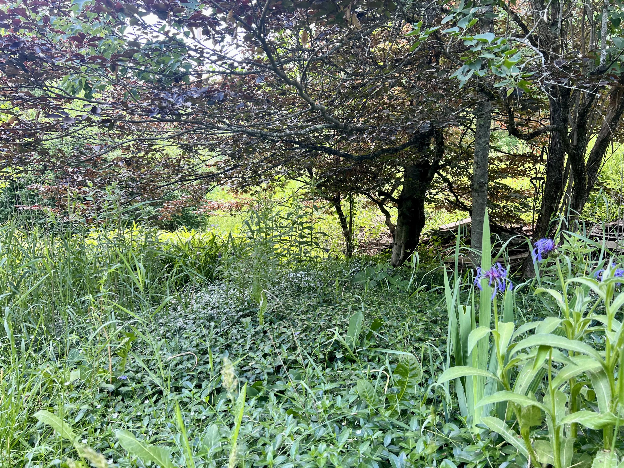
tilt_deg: -6.5
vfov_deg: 53.1
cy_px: 234
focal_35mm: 26
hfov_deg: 67.3
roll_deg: -2.3
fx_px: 469
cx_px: 312
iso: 64
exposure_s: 1/121
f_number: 1.5
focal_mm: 5.7
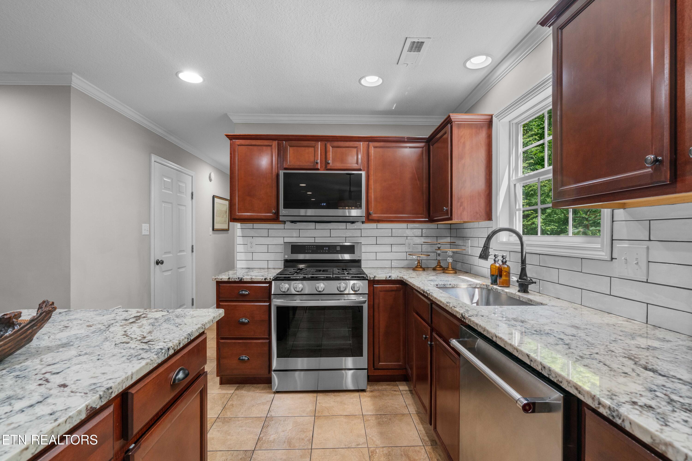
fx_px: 308
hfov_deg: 96.7
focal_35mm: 16
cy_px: 230
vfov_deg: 73.8
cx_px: 346
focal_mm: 16
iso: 1250
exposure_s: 1/10
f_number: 8
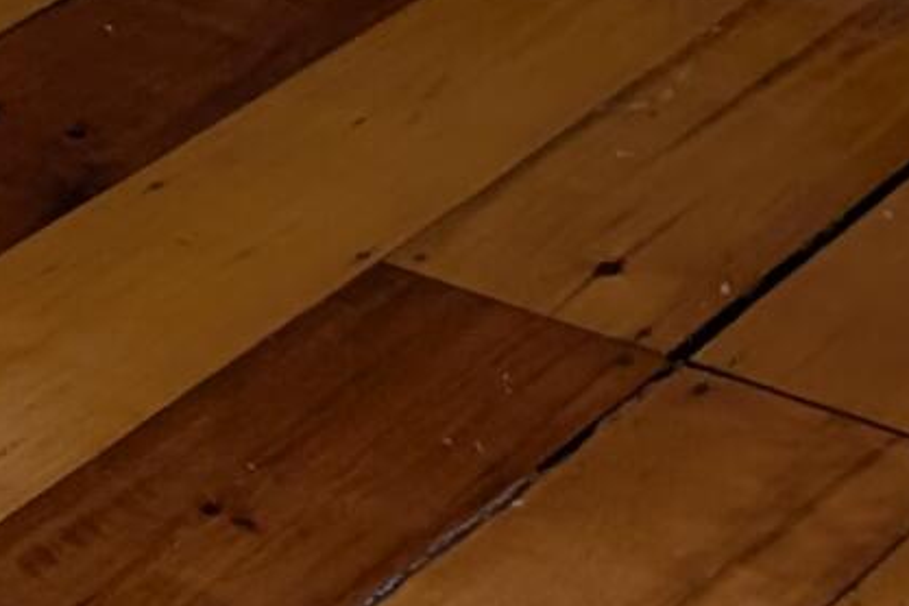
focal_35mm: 180
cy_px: -1461
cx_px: -473
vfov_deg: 6.6
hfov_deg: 11.0
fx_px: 4545
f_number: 1.68
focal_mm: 6.9
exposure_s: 1/40
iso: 33
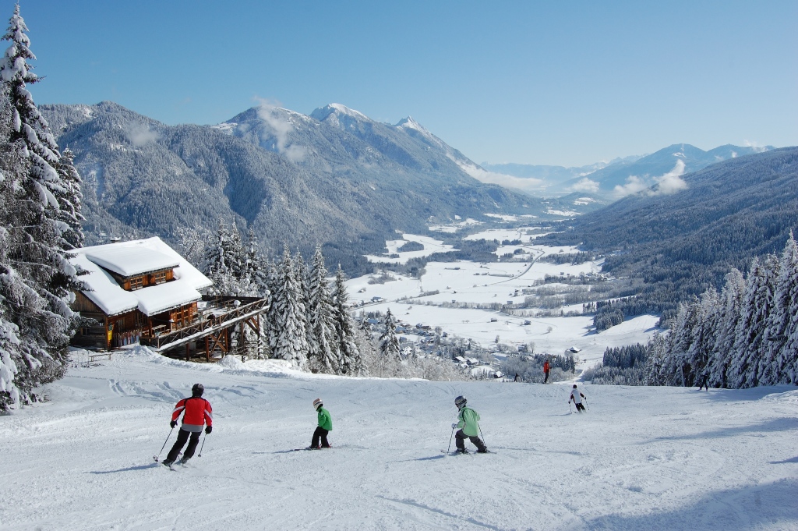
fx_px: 797
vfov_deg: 36.8
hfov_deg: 53.2
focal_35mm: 36
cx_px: 399
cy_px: 266
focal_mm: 24
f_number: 11
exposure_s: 1/500
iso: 200
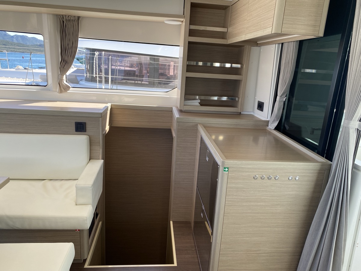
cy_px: 136
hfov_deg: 67.3
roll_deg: -4.3
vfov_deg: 53.1
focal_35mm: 26
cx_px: 180
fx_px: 271
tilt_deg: -15.4
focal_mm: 4.25
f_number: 1.8
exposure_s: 1/122
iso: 32
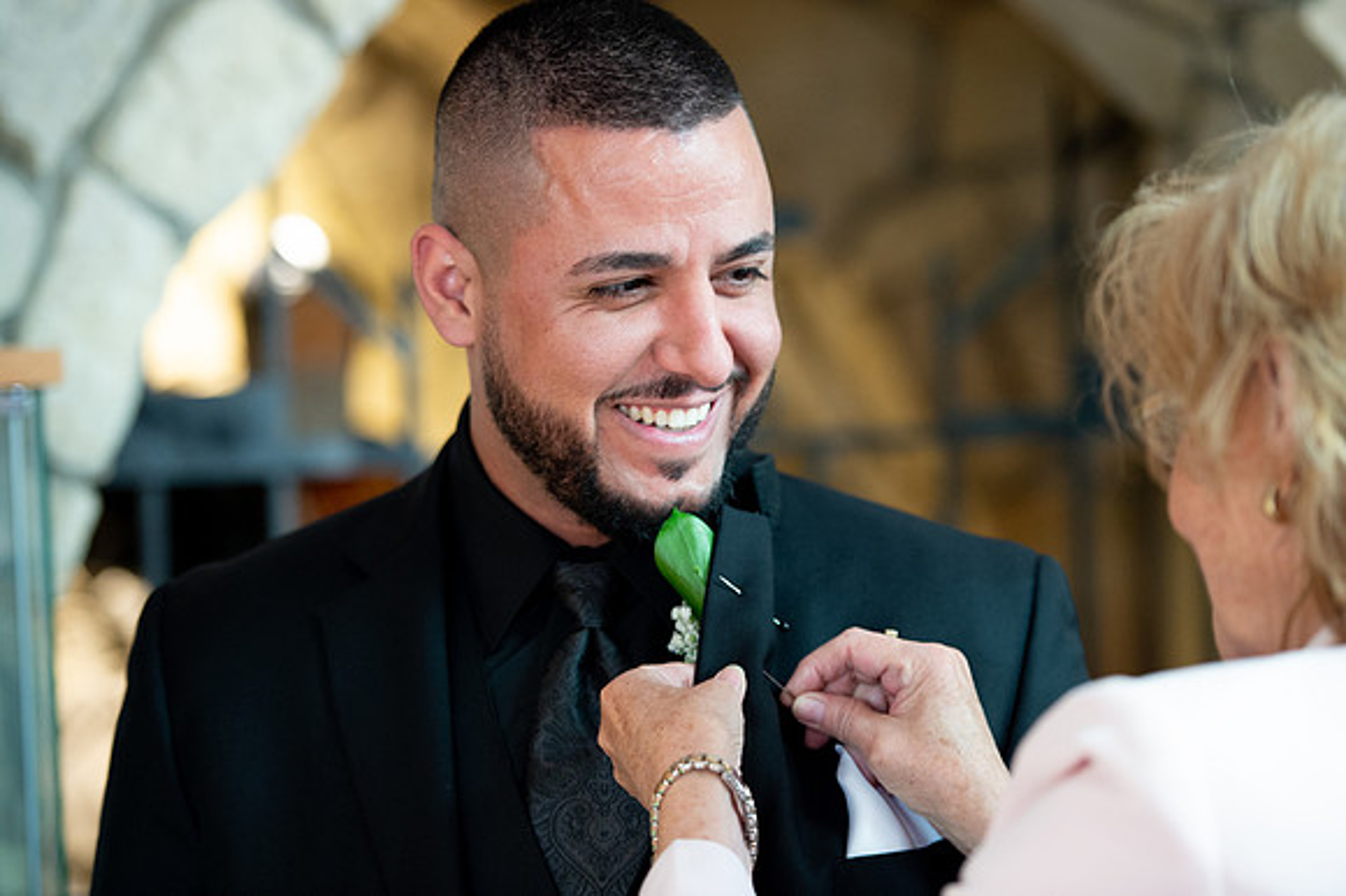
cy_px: 448
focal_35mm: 125
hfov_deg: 16.4
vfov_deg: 11.0
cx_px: 673
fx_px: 4671
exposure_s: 1/60
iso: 2500
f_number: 2.8
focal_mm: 125
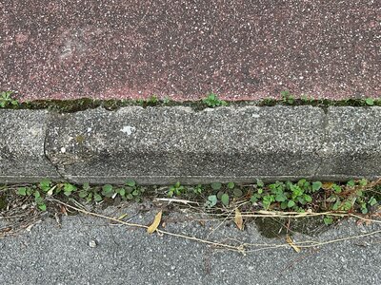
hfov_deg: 61.7
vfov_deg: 48.2
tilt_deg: -71.2
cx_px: 190
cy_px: 142
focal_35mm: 29
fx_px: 319
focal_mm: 3
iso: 25
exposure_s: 1/358
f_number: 1.8
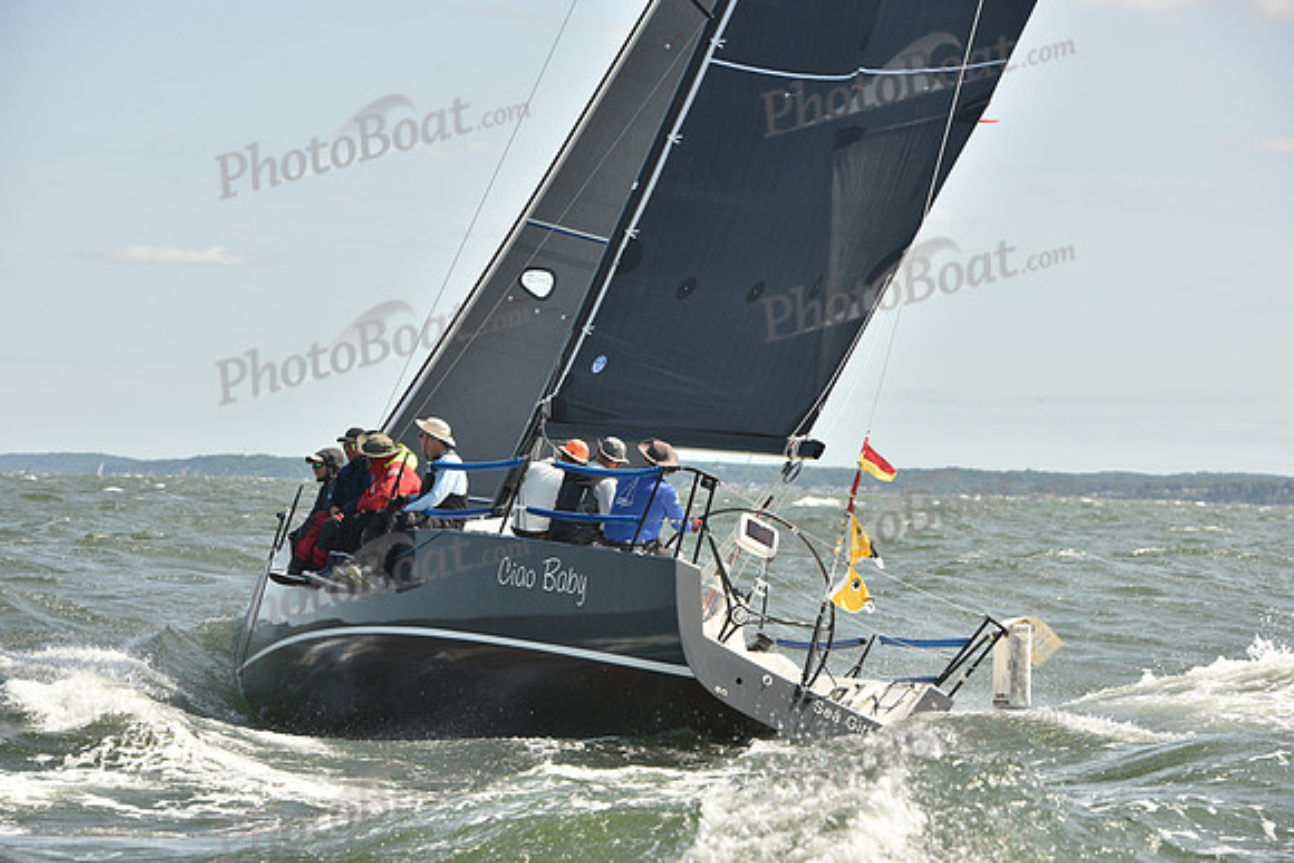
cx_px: 647
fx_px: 4386
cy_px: 432
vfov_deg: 11.2
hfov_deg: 16.8
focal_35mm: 122
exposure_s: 1/800
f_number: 8
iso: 250
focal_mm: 122
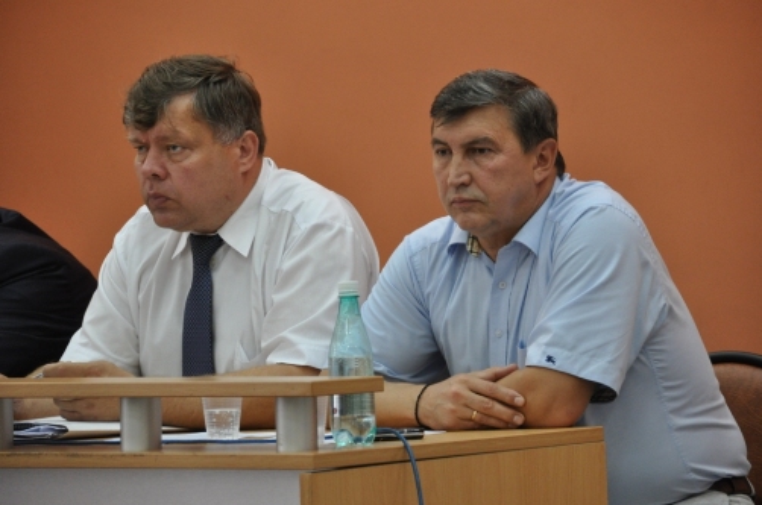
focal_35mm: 195
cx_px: 381
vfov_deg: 7.0
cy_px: 252
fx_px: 4121
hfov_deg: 10.6
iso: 1000
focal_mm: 130
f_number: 5.6
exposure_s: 1/30
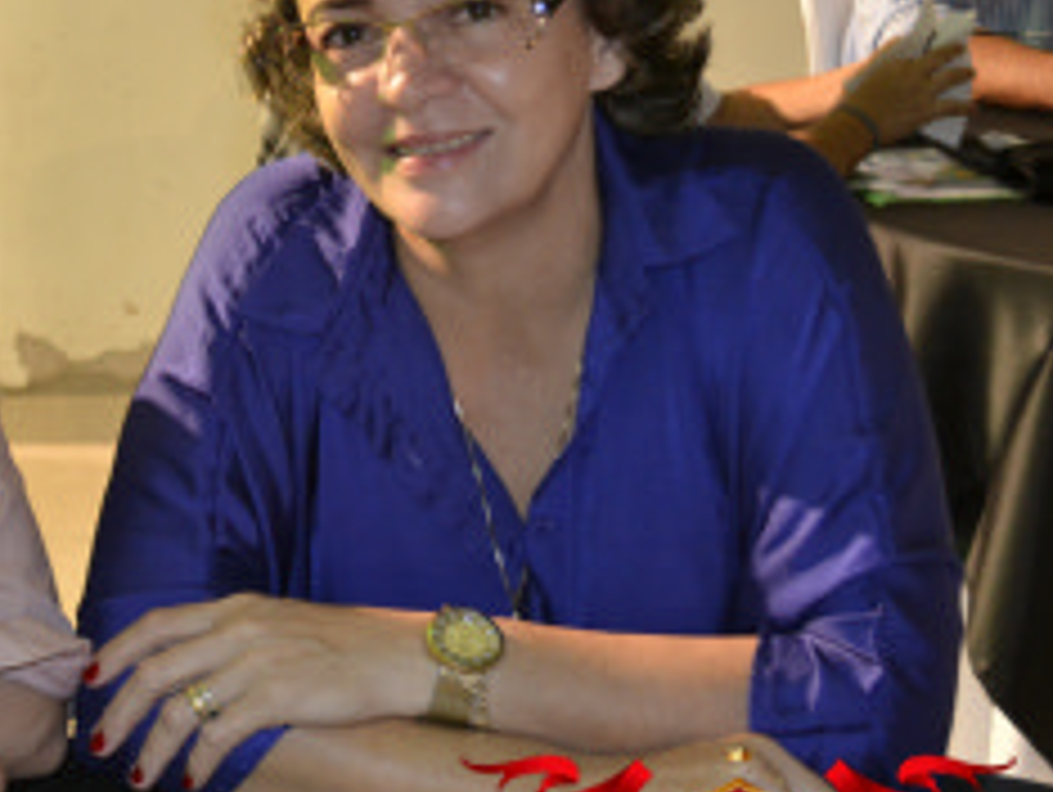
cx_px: -32
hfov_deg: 23.3
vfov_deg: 18.4
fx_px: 2436
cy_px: 308
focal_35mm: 80
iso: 1600
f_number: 4.5
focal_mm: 26
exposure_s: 1/40
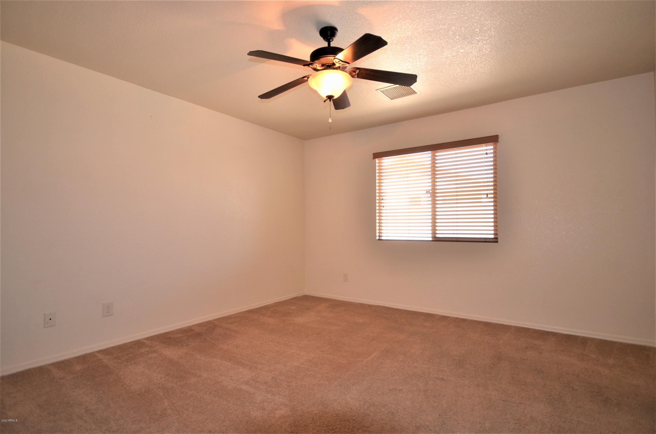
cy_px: 217
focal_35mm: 18
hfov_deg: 90.1
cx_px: 328
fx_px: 327
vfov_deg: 67.1
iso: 400
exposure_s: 1/60
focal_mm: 12
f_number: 4.5
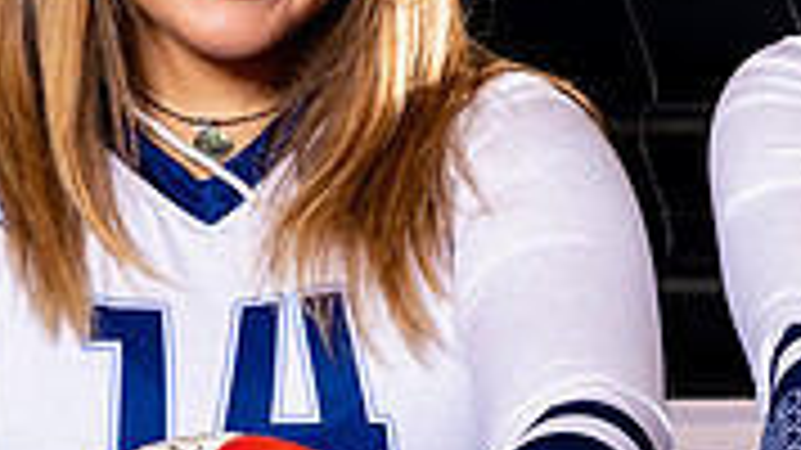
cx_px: 1013
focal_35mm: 266
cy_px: 379
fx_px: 5648
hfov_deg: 8.0
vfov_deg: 4.6
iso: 250
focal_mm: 67
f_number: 5.6
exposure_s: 1/125
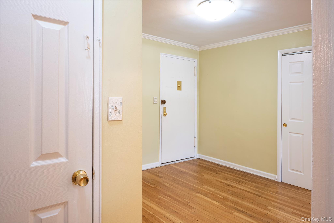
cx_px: 167
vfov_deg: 53.1
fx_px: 223
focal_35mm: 24
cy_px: 112
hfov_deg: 73.7
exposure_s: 2.5
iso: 500
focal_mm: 24
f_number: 22
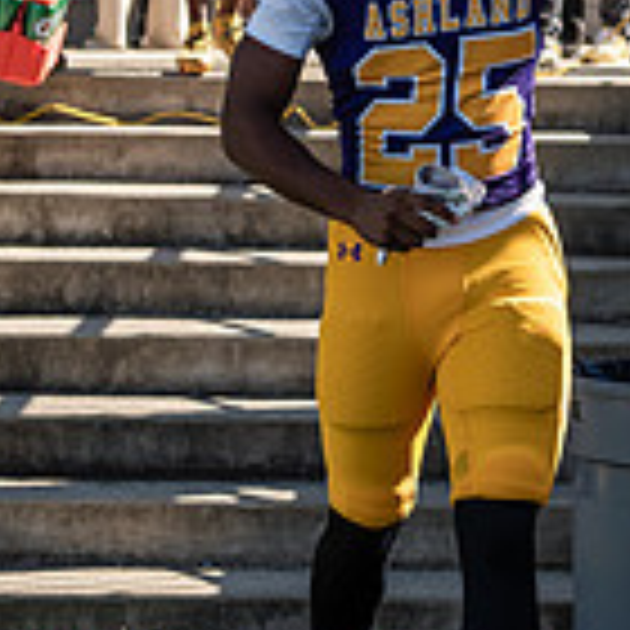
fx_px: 3480
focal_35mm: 169
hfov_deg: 10.3
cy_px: -124
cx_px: 536
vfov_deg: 10.2
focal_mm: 48
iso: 125
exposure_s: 1/500
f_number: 3.5
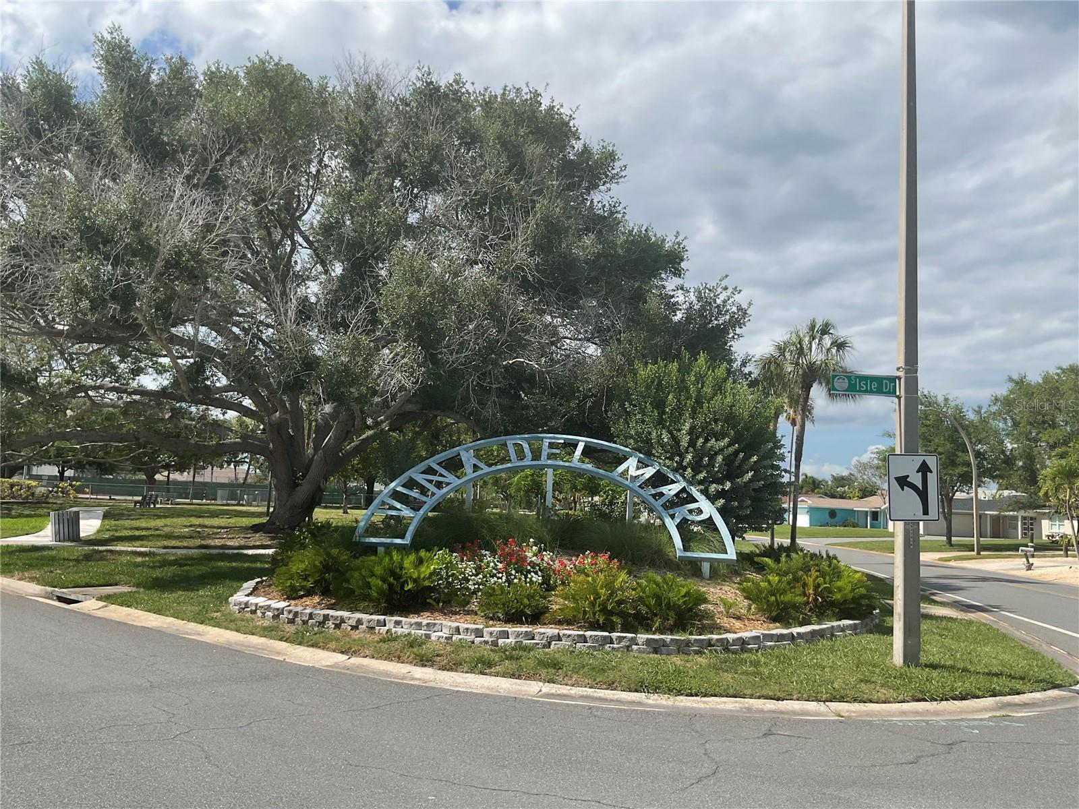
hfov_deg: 61.7
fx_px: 904
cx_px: 540
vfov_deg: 48.2
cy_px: 404
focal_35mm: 29
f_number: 1.8
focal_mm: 3
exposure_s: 1/2141
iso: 16
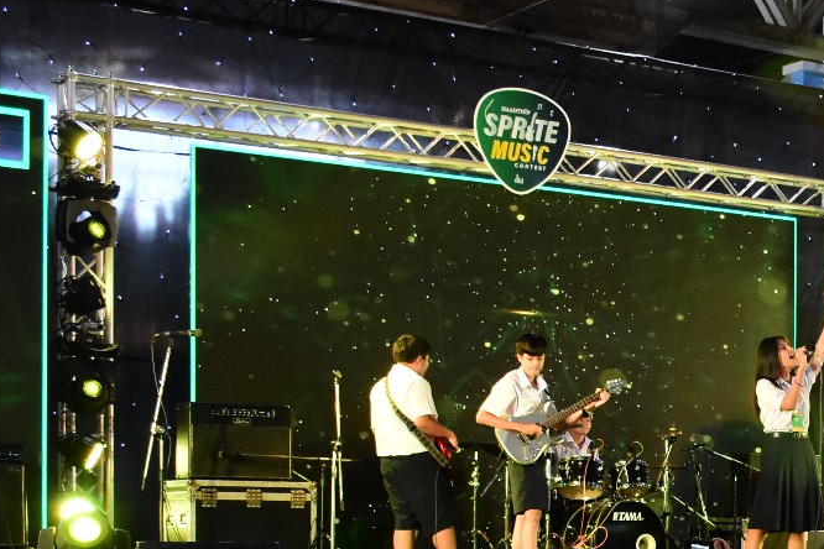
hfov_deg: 24.6
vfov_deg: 18.2
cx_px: 1036
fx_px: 1671
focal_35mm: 73
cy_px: 561
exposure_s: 1/200
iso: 4000
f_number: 4.5
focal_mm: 18
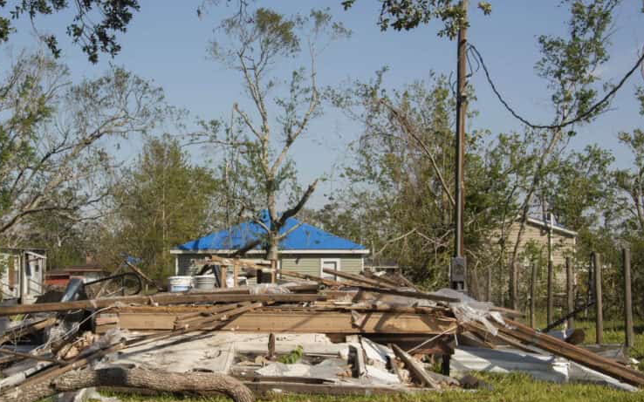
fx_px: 1439
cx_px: 226
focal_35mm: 82
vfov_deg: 15.9
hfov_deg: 25.1
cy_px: 228
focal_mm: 58
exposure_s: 1/125
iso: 100
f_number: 14
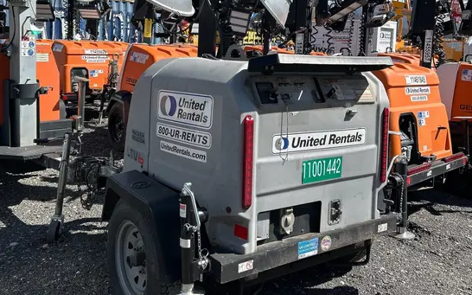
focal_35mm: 37
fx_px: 476
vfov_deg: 33.7
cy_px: 75
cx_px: 236
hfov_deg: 52.8
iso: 50
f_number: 1.5
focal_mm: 5.7
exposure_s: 1/3831
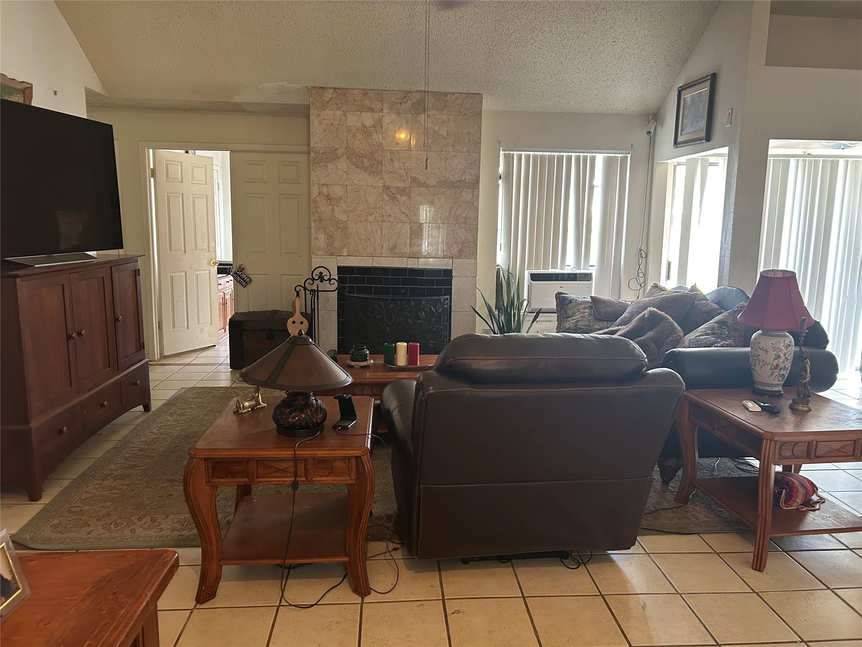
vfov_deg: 53.1
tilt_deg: -6.6
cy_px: 324
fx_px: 647
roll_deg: -0.6
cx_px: 431
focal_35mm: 26
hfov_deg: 67.3
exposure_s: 1/60
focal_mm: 5.7
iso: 320
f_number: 1.5
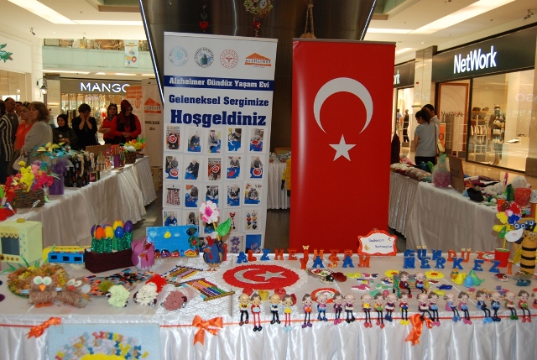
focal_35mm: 33
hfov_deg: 57.1
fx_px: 493
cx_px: 268
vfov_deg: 40.1
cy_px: 180
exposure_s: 1/60
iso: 400
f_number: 4
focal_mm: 22
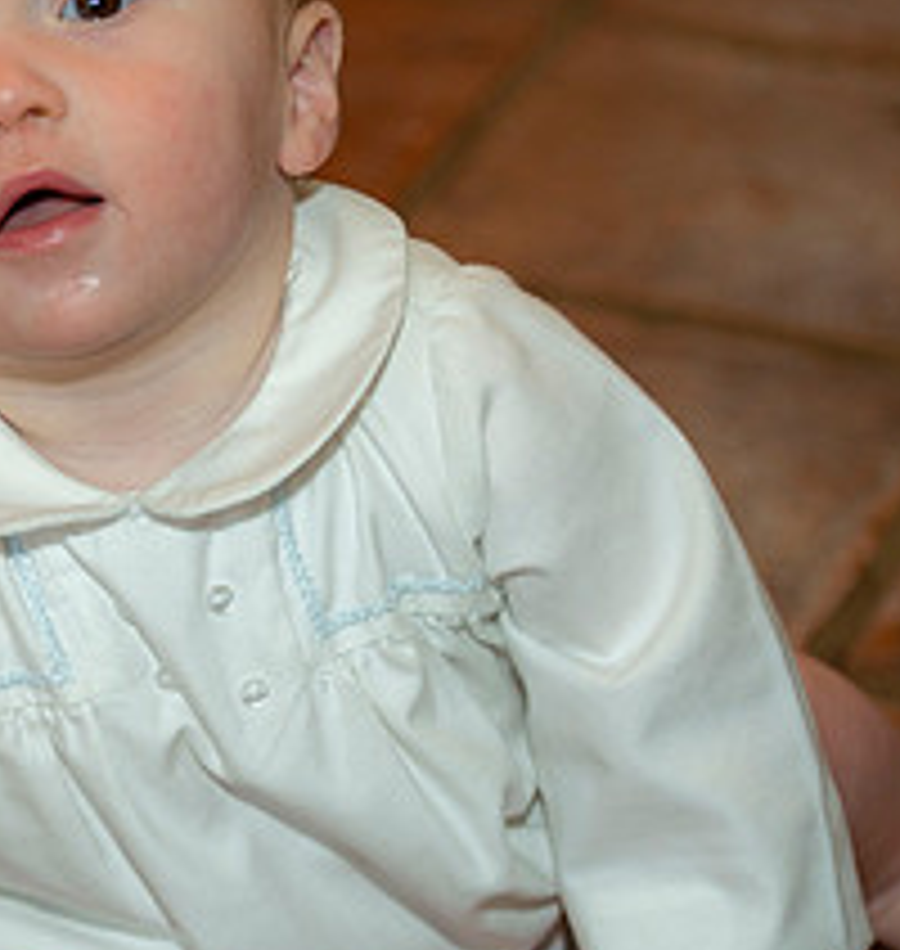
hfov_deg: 6.6
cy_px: 518
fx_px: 7770
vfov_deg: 7.0
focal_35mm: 257
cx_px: 17
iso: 640
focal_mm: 92
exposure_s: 1/200
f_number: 2.8
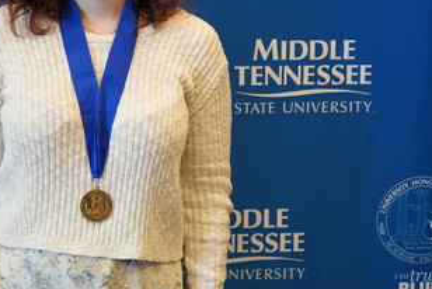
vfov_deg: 18.7
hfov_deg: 27.5
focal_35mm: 72
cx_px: 86
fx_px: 865
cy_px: 43
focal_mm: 37
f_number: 4
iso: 1250
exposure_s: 1/160
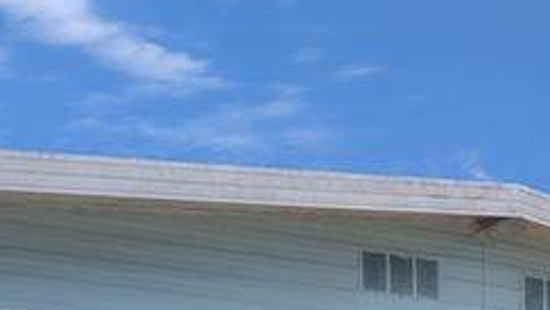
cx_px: 385
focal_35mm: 110
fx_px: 1605
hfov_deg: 19.4
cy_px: 611
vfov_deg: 10.2
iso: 44
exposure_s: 1/2571
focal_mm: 6.81
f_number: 1.85
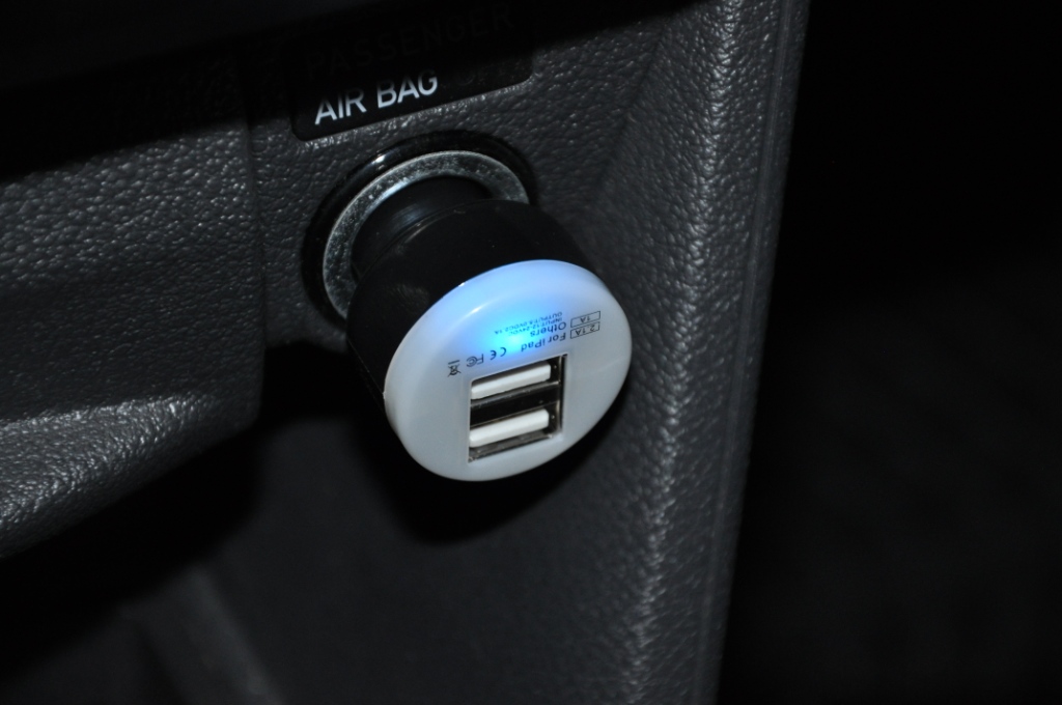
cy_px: 352
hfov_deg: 13.1
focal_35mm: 158
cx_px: 531
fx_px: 4640
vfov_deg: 8.7
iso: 800
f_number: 5.6
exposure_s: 1/60
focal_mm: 105
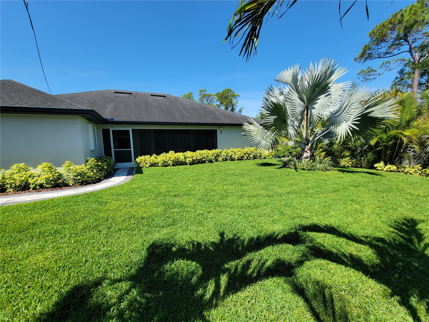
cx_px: 214
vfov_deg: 89.9
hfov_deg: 106.2
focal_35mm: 13
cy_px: 161
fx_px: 161
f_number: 2.2
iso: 50
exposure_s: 1/1182
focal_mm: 2.2
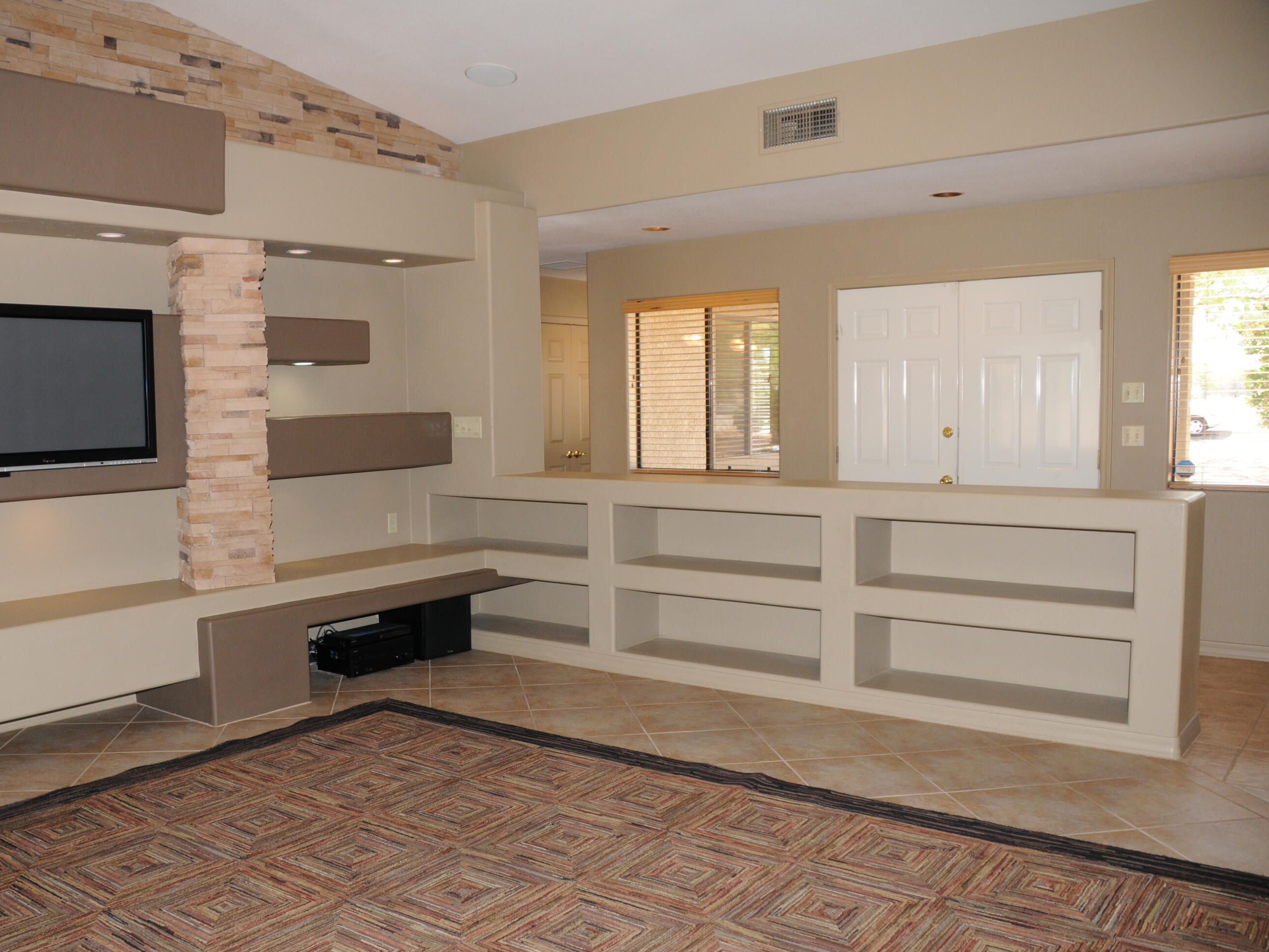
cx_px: 563
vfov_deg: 46.8
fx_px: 1100
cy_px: 486
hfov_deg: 59.8
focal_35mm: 30
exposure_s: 1/200
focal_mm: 18
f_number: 3.5
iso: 450
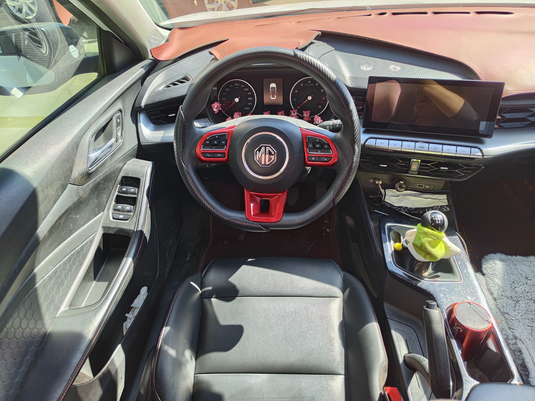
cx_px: 268
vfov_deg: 58.9
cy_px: 200
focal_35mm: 23
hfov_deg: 73.9
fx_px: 355
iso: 82
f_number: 1.88
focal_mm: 5.56
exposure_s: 1/100
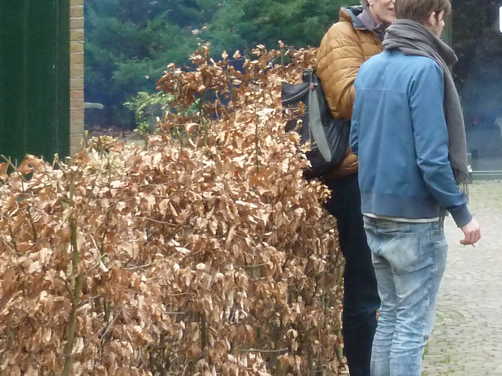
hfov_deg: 9.9
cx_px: 754
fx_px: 2799
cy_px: -96
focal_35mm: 193
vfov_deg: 7.6
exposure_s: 1/40
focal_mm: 9.7
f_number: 3.9
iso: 320
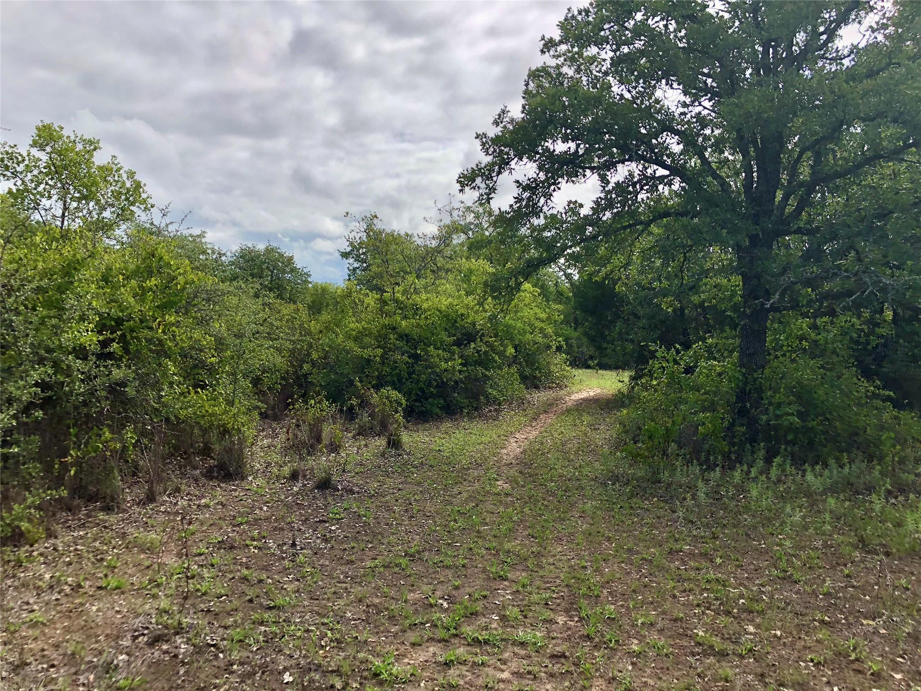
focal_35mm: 28
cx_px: 460
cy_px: 346
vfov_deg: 49.7
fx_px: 745
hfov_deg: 63.4
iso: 25
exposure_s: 1/2525
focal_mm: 3.99
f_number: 1.8
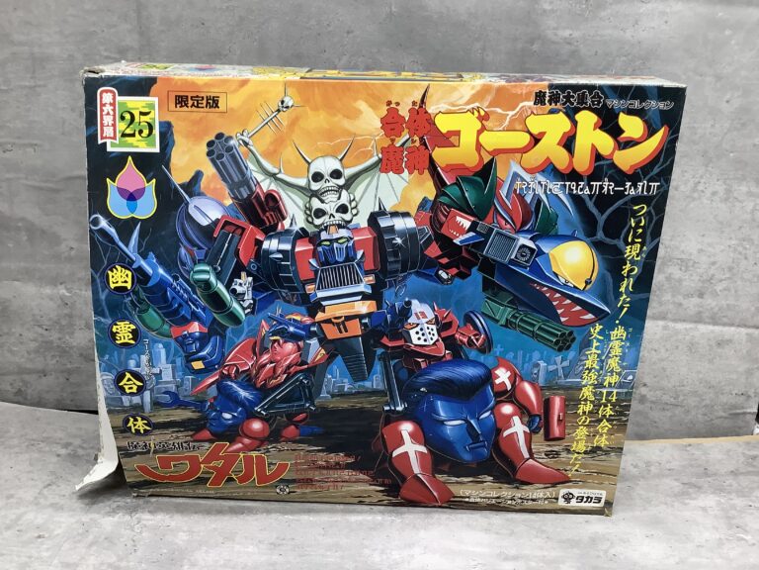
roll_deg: -1.6
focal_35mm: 31
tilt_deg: -19.6
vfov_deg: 45.4
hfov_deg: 58.4
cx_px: 380
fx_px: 680
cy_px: 285
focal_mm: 3.3
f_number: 2.4
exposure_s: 1/100
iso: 80
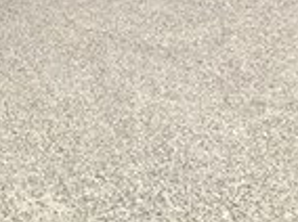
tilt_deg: -11.2
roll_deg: -3.1
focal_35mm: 135
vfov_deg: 10.1
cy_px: -227
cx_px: -353
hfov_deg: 12.4
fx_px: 1160
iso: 25
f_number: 2.2
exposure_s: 1/516
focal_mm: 4.15
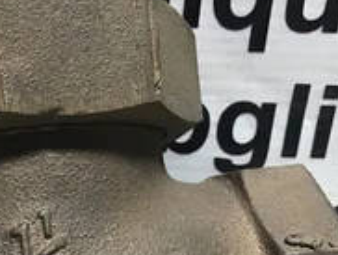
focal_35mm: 68
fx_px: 665
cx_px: 33
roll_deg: -1.2
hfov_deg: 27.5
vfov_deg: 20.8
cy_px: 264
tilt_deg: -32.3
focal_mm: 3.3
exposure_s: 1/40
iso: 25
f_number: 2.4
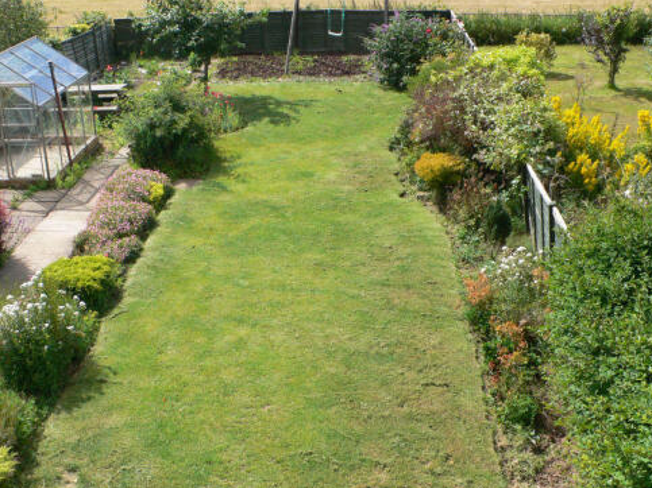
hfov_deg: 45.6
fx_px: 772
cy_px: 238
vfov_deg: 35.1
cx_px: 275
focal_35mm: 41
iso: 80
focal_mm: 6.3
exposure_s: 1/320
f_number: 4
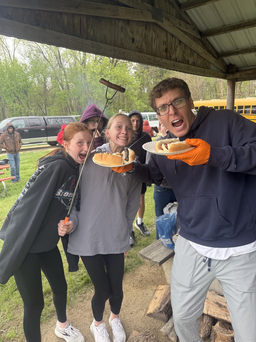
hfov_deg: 56.8
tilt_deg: -13.6
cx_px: 128
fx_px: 237
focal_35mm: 24
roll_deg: +3.0
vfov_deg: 71.6
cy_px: 171
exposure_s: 1/632
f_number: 1.78
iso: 100
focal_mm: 6.76
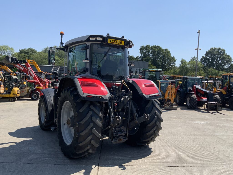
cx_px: 116
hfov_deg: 61.7
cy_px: 88
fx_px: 195
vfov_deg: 48.2
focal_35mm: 29
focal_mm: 3
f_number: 1.8
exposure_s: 1/1730
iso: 16
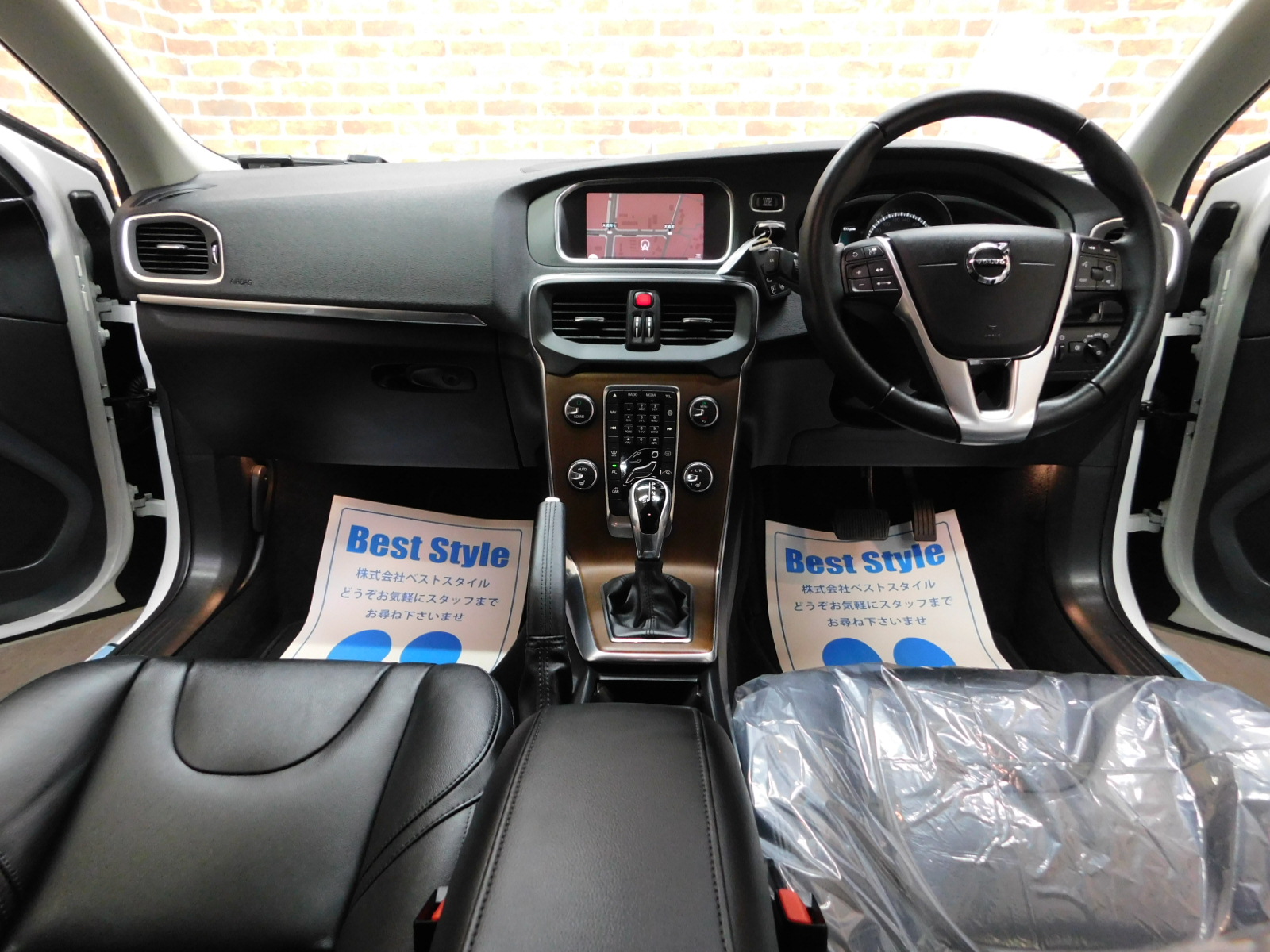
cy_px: 476
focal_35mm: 23
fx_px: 844
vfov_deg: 58.9
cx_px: 635
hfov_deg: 73.9
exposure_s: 1/20
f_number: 3
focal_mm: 4
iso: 400
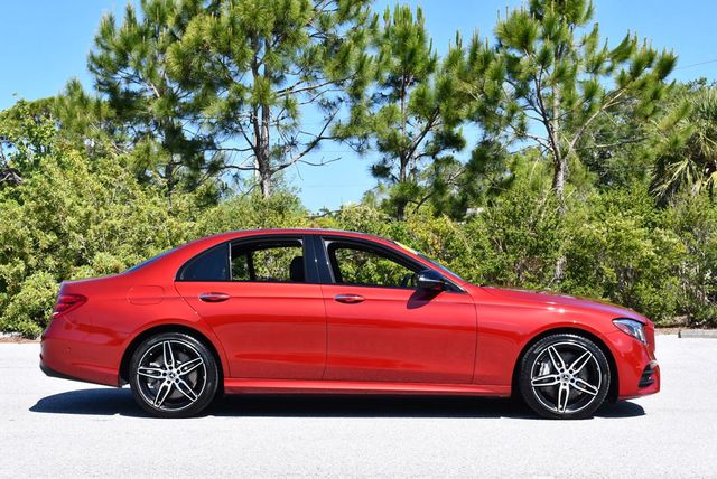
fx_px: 1116
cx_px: 358
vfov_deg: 24.2
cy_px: 240
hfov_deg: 35.6
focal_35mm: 56
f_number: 8
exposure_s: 1/250
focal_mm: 28
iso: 180
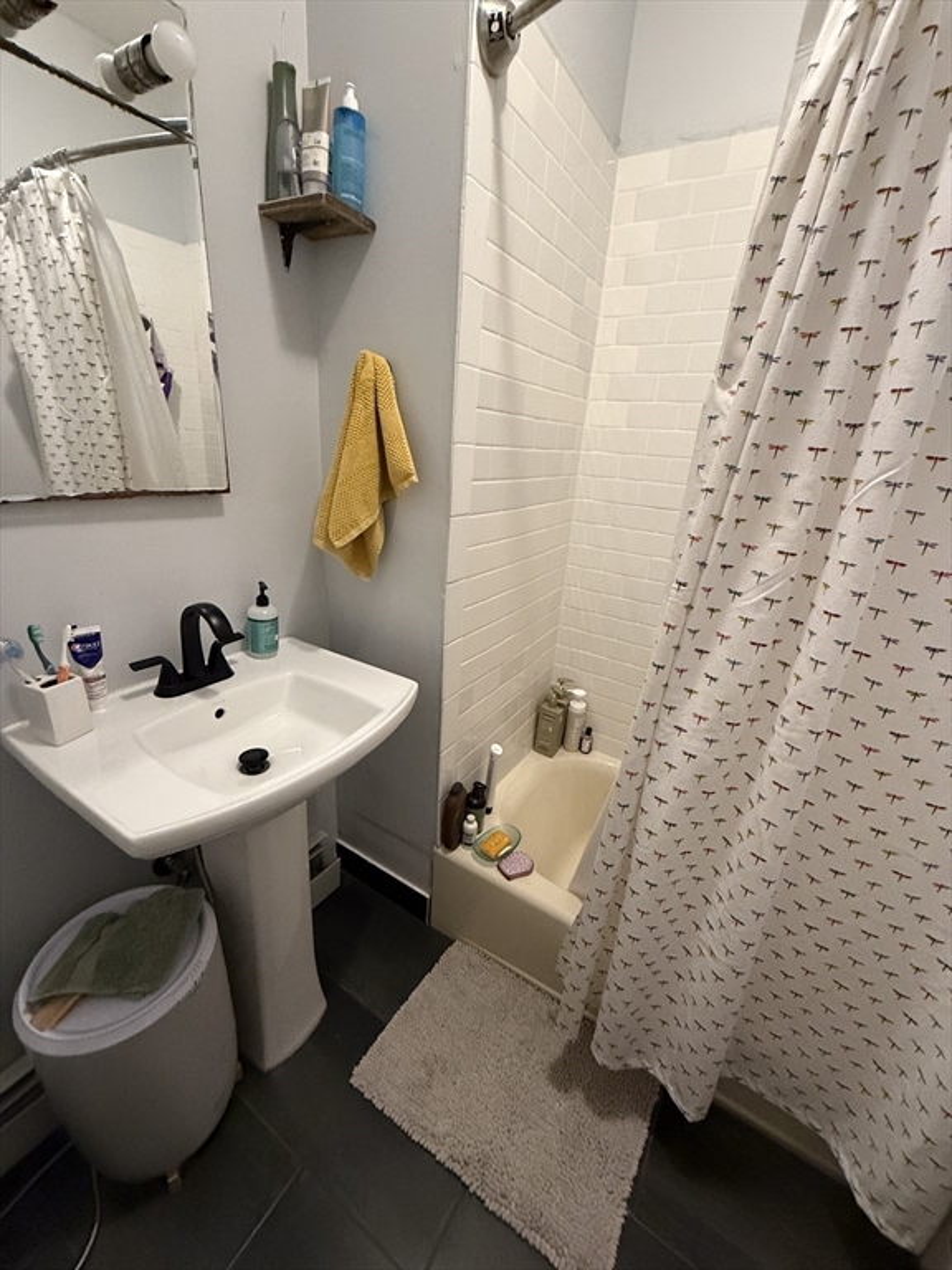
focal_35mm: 14
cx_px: 476
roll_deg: -4.3
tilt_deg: -20.2
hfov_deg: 85.7
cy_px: 635
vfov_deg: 102.1
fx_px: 513
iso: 640
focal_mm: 2.22
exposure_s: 1/60
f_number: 2.2
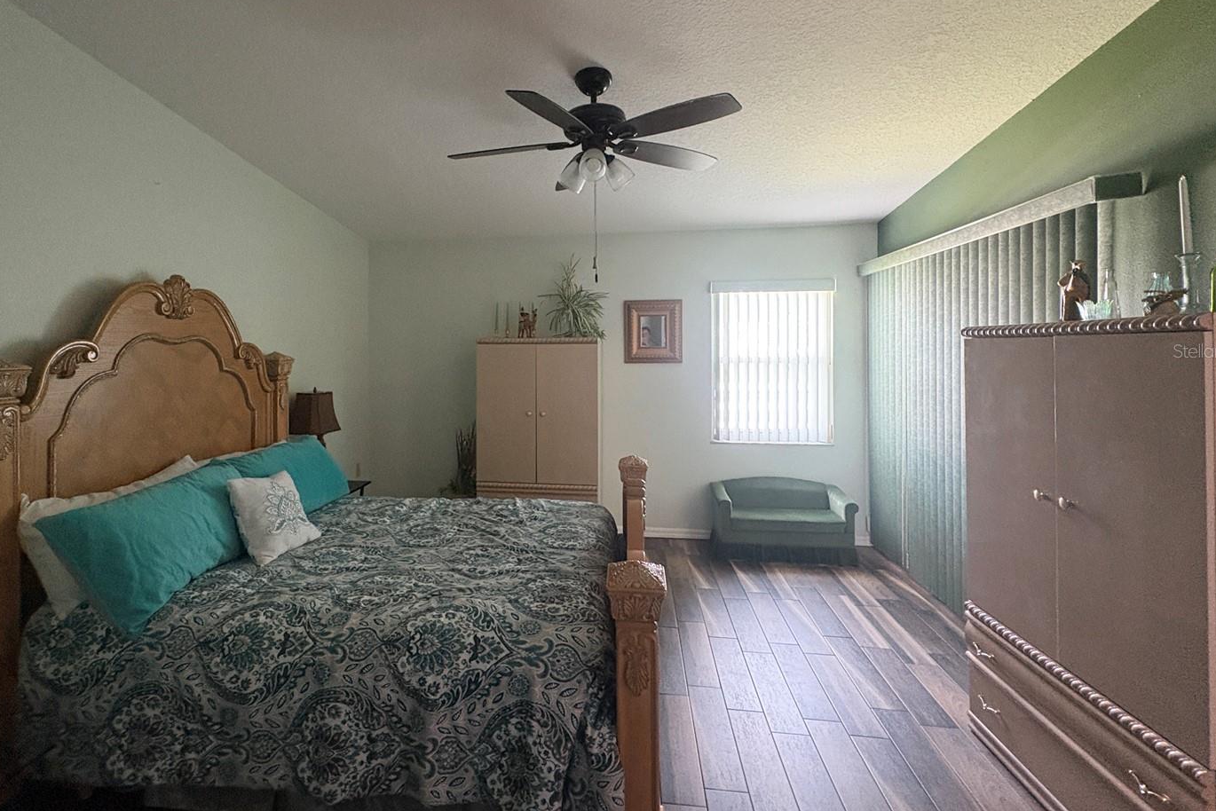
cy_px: 350
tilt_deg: +1.4
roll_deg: +0.4
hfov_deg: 93.0
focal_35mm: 17
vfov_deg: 70.1
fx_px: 574
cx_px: 547
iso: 640
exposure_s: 1/60
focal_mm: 2.22
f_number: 2.2
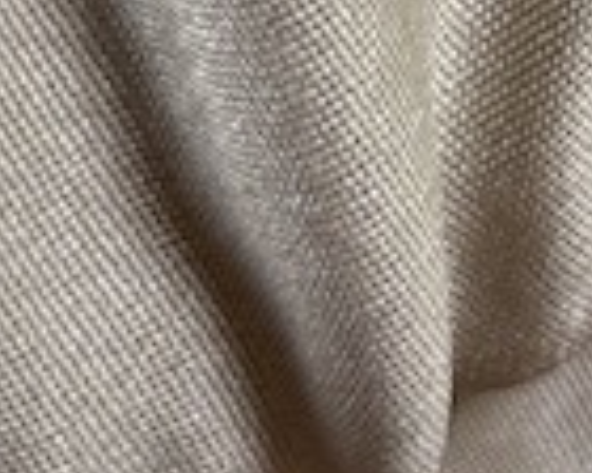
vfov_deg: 5.4
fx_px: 4696
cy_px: -1022
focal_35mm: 268
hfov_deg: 6.9
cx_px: 1231
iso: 80
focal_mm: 6.76
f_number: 1.78
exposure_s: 1/55
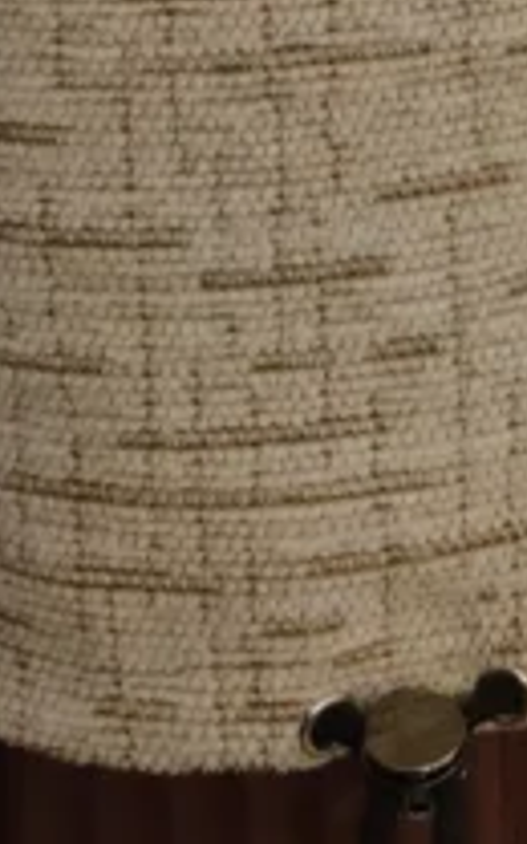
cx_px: 641
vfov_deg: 13.4
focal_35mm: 125
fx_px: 2872
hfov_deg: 10.3
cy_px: -1023
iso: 902
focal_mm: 6.72
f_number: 1.69
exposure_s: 1/50
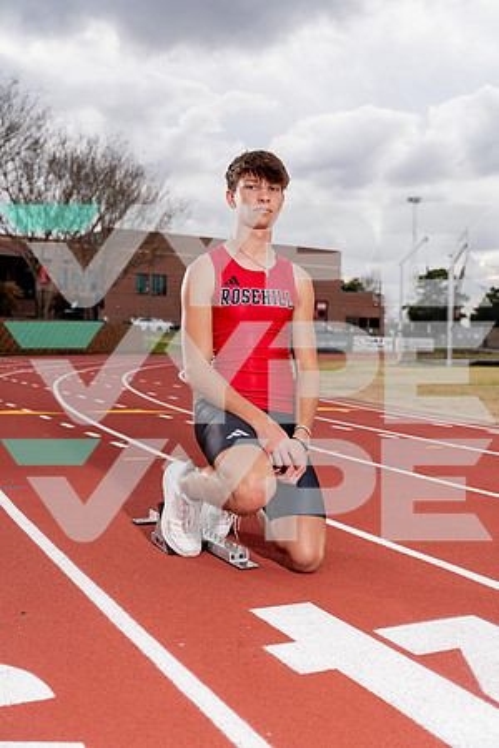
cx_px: 250
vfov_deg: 48.5
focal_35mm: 40
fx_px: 832
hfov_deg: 33.4
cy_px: 374
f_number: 4
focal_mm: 40
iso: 100
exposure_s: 1/250
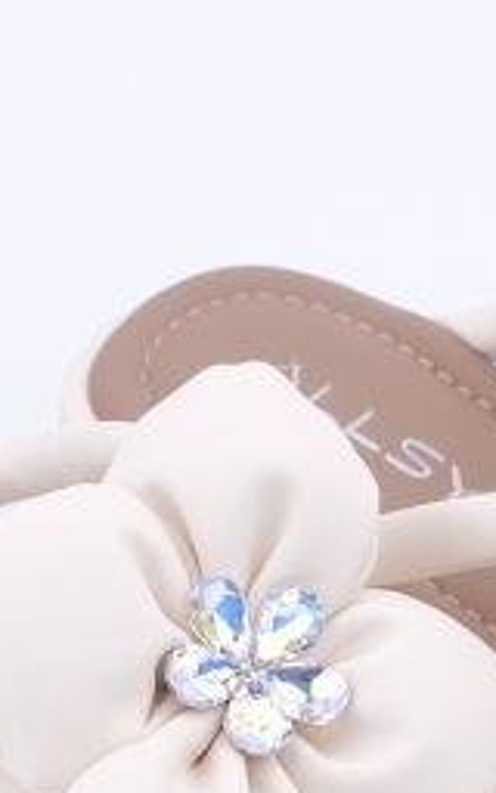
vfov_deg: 16.1
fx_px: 2747
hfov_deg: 10.3
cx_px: 360
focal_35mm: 127
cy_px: 812
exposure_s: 1/160
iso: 500
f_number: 8
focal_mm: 26.6
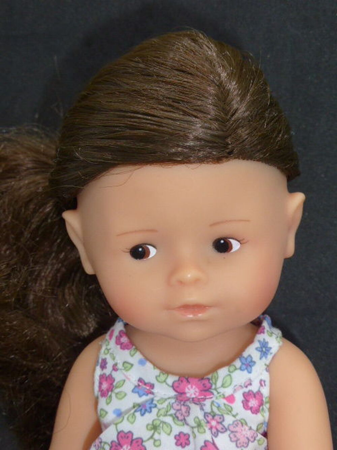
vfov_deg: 33.8
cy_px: 225
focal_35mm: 57
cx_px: 168
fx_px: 740
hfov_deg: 25.7
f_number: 4.6
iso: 250
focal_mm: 9.7
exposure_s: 1/60
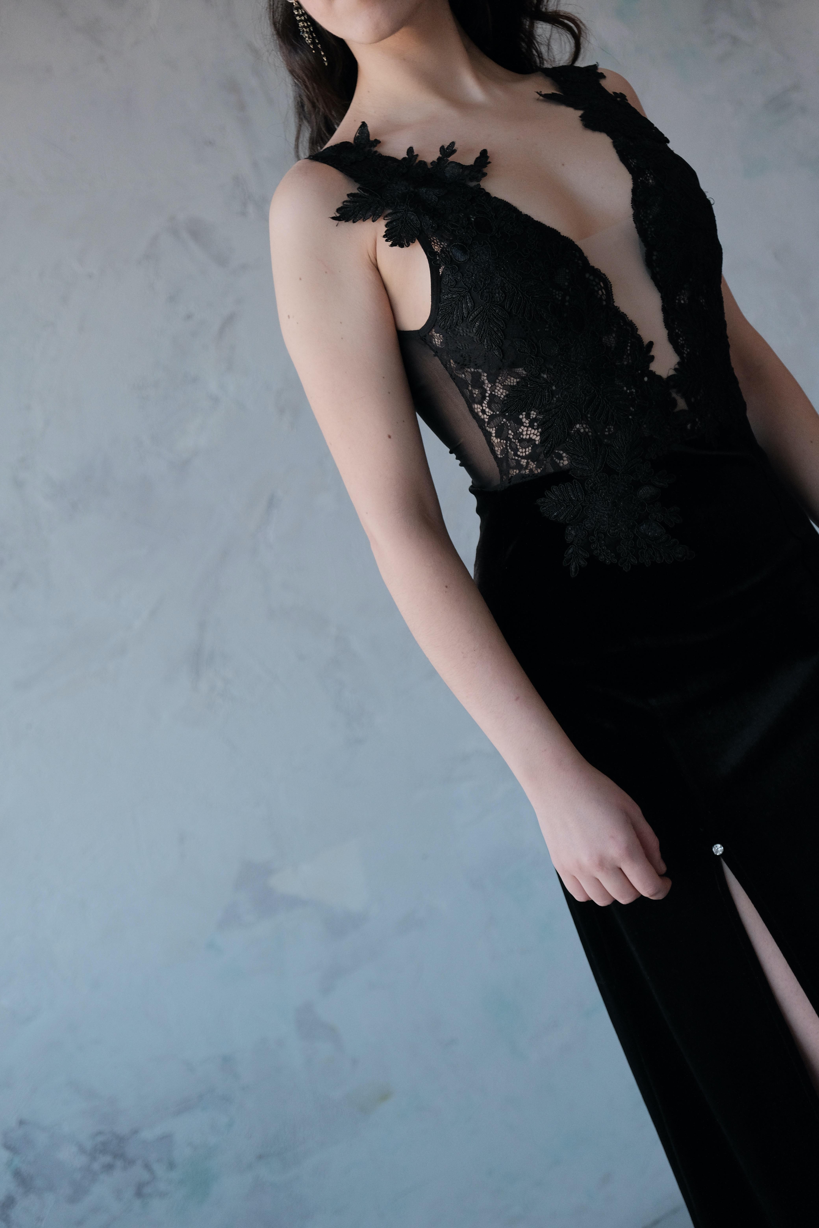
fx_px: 2184
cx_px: 410
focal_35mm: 64
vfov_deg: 31.4
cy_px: 614
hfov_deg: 21.2
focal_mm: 42.5
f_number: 4
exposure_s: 1/500
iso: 1250
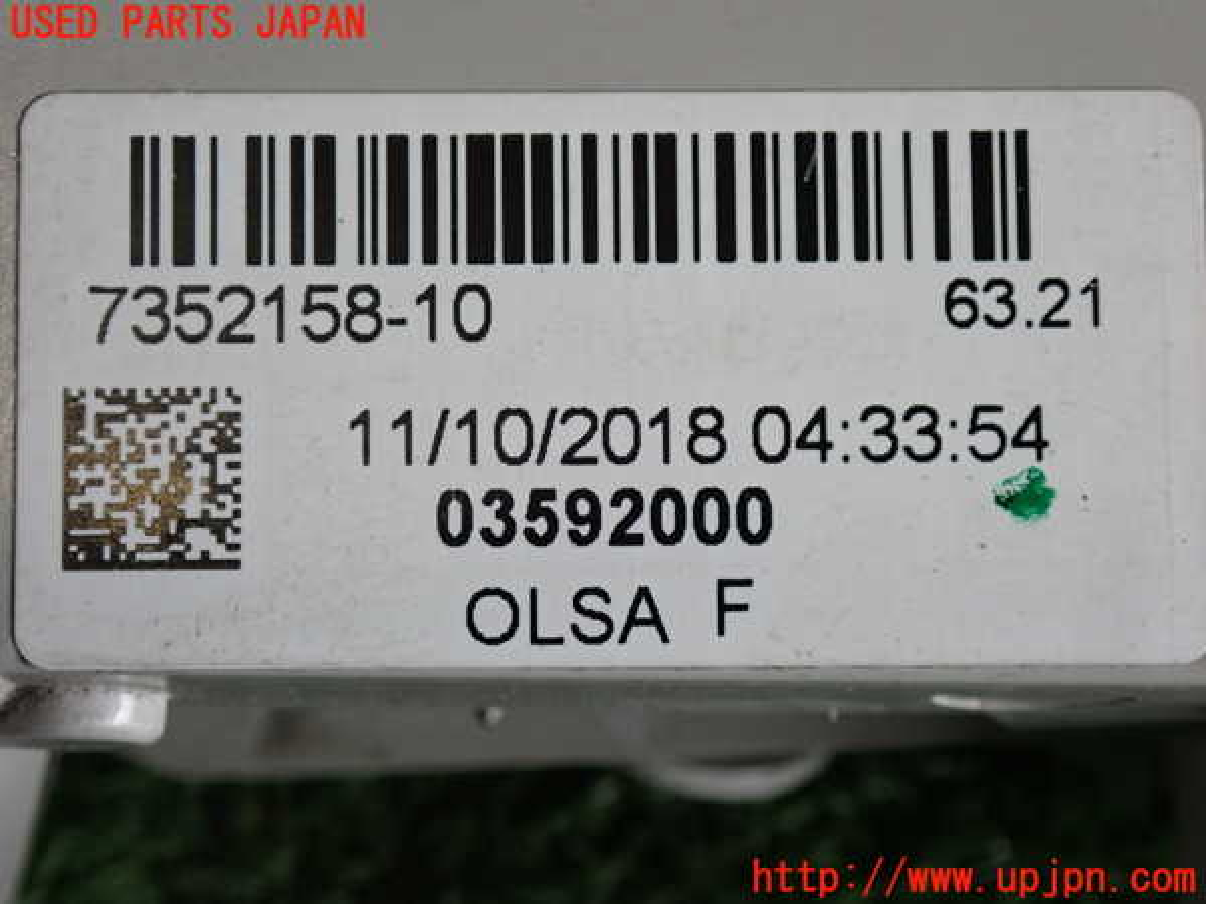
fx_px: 3484
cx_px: 603
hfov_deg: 19.6
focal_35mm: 100
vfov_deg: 14.8
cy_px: 452
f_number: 4.9
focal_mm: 18
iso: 320
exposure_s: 1/100
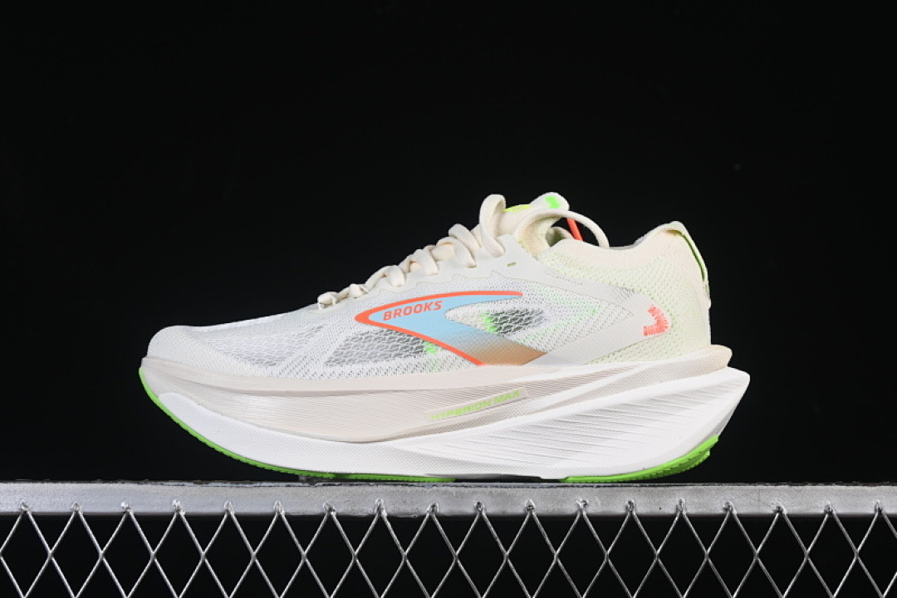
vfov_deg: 18.2
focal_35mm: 75
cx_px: 448
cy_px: 299
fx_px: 1869
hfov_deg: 27.0
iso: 160
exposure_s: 1/80
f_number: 8
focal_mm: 50
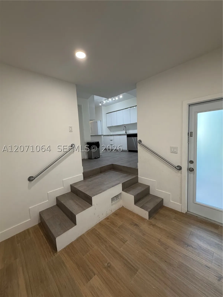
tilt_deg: -6.1
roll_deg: +2.4
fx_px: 120
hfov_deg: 85.7
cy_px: 148
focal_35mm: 14
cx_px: 112
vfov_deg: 102.1
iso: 320
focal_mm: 2.22
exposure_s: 1/120
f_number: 2.2
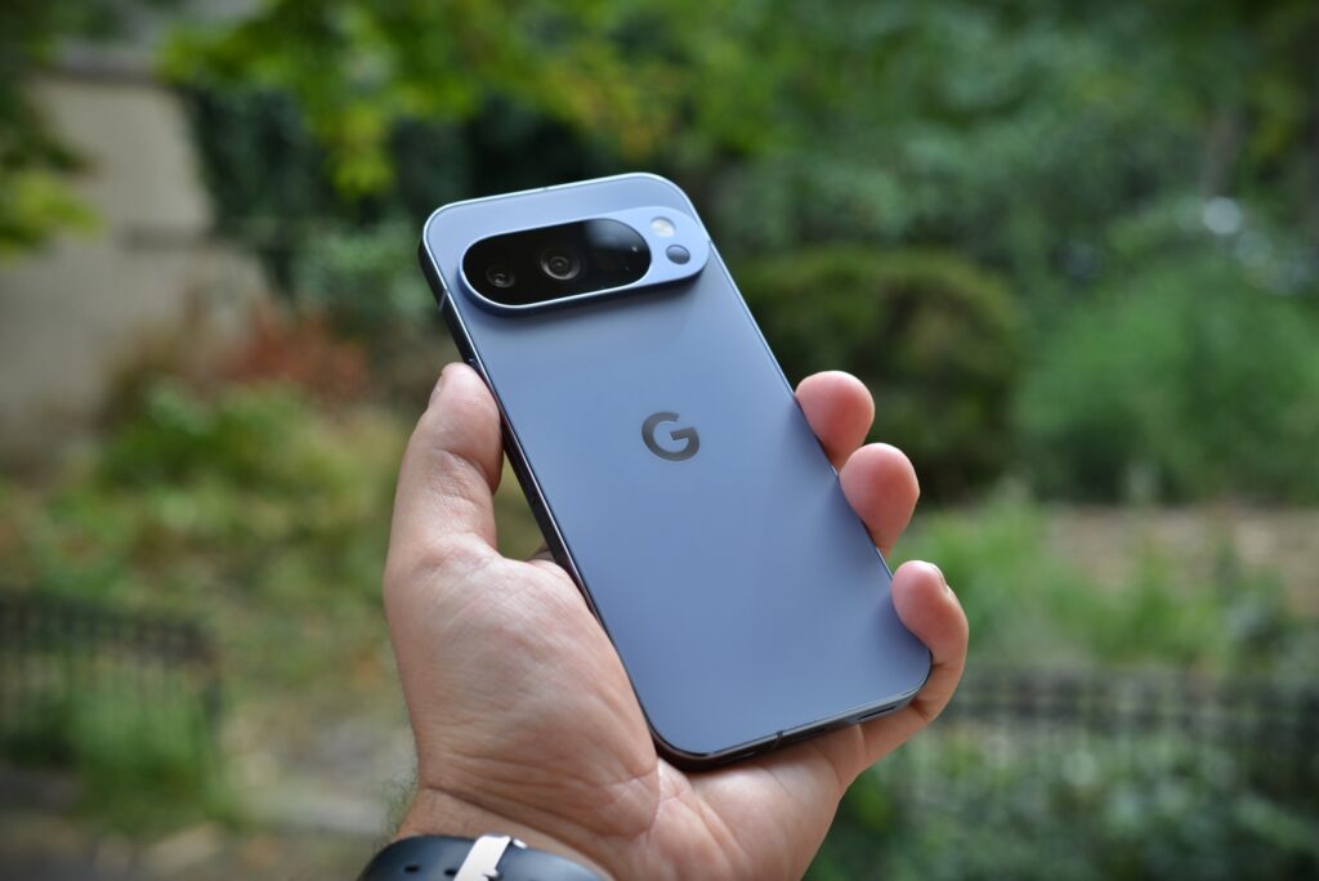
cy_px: 440
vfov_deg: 27.0
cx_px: 660
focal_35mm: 50
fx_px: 1833
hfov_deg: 39.6
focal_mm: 50
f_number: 7.1
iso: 200
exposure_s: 1/200
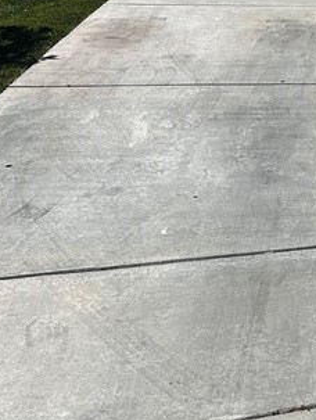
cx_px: 389
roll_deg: -2.0
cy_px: -161
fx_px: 984
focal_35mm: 81
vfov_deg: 21.3
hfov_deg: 17.3
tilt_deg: +4.3
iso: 80
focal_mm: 6.86
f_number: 1.78
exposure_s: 1/8197
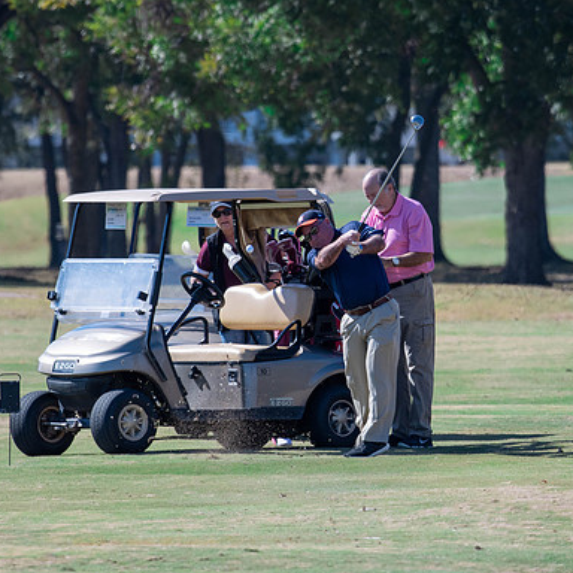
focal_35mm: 654
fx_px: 12248
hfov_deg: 2.7
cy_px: 287
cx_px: 378
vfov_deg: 2.7
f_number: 5.6
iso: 400
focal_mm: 340
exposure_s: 1/1600
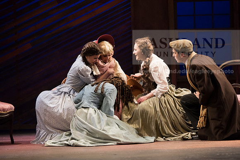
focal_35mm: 135
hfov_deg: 15.2
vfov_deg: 10.2
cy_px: 80
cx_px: 120
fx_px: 900
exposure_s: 1/400
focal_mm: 135
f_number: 4
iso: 3200
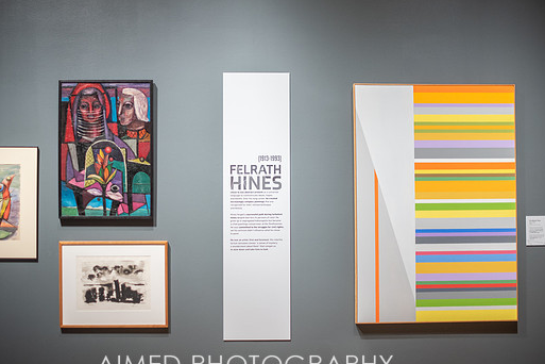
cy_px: 184
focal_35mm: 59
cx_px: 257
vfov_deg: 23.0
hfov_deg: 33.9
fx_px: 893
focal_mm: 50
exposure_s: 1/125
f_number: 1.4
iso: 500
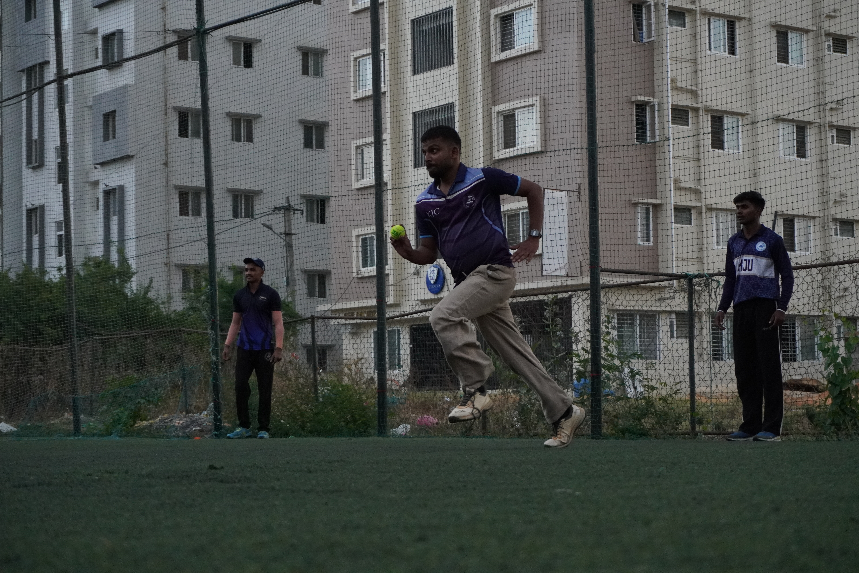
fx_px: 1789
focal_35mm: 75
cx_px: 430
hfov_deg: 27.0
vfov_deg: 18.2
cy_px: 286
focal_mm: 50
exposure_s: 1/1000
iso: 2500
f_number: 5.6
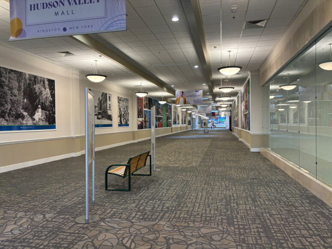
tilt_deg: -1.6
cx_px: 166
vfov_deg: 53.1
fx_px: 249
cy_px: 124
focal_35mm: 26
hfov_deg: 67.3
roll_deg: +0.5
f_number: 1.6
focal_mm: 5.96
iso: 80
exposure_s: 1/60
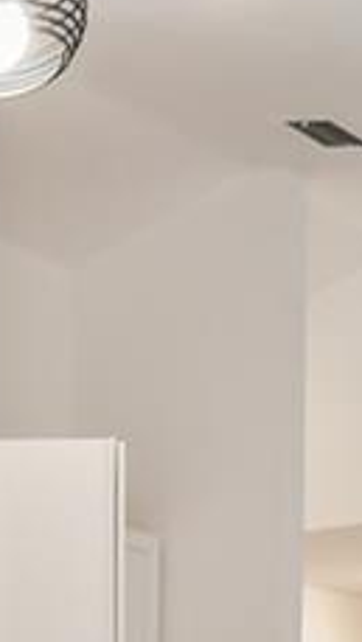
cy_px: 911
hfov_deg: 10.2
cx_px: -340
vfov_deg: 17.8
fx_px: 1875
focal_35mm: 110
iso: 100
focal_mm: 10
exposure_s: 1/8
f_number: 7.1
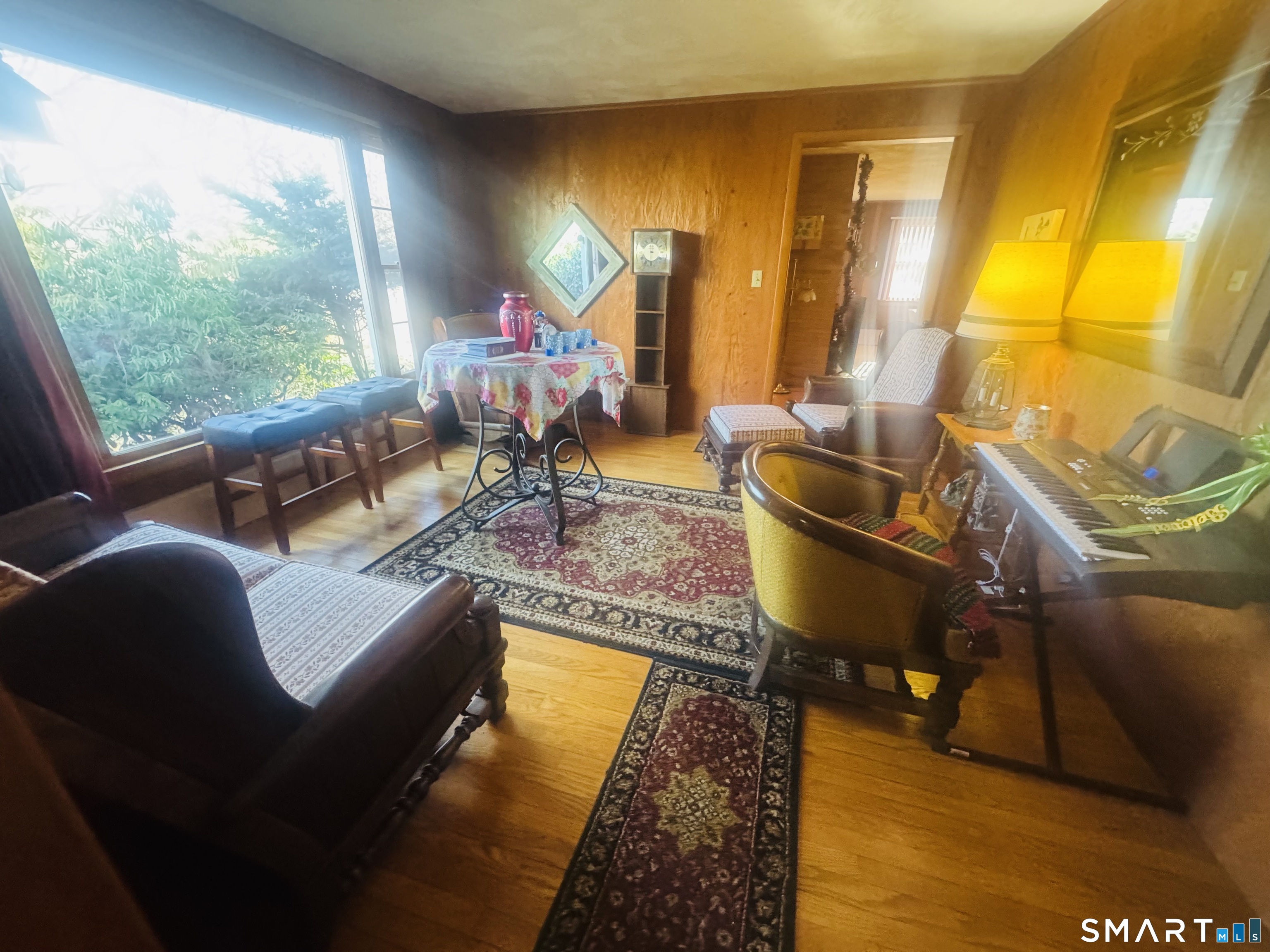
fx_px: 514
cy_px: 476
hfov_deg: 102.1
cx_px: 635
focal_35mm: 14
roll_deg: -1.2
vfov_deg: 85.7
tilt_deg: -22.7
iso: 1000
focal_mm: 2.22
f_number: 2.2
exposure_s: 1/60
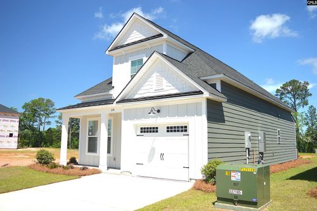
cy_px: 106
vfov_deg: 43.5
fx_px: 264
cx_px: 158
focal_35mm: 30
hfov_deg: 62.0
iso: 100
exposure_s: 1/500
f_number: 3.8
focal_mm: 20
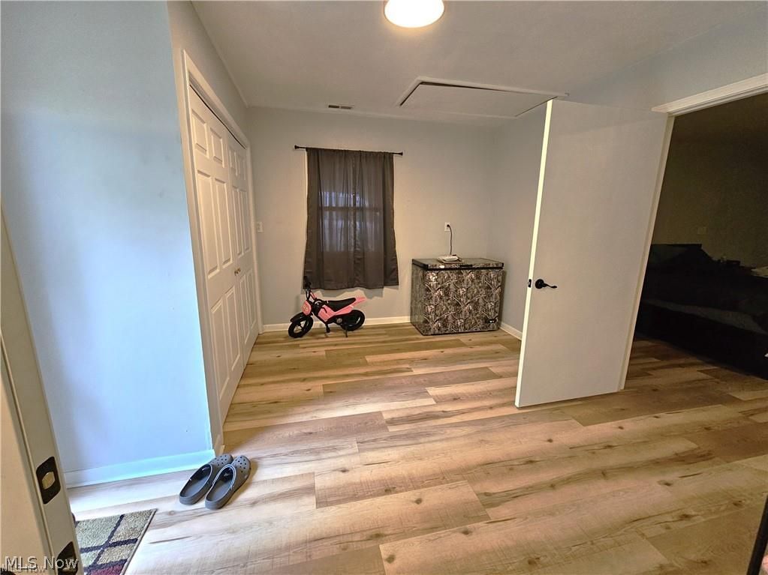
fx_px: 288
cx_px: 384
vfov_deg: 89.9
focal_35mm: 13
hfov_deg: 106.2
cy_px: 288
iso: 250
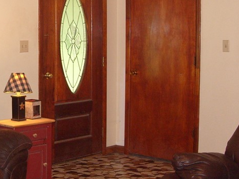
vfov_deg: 19.1
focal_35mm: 77
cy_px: 73
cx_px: -5
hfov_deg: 24.1
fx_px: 532
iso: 200
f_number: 2.8
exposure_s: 1/45
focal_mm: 7.8
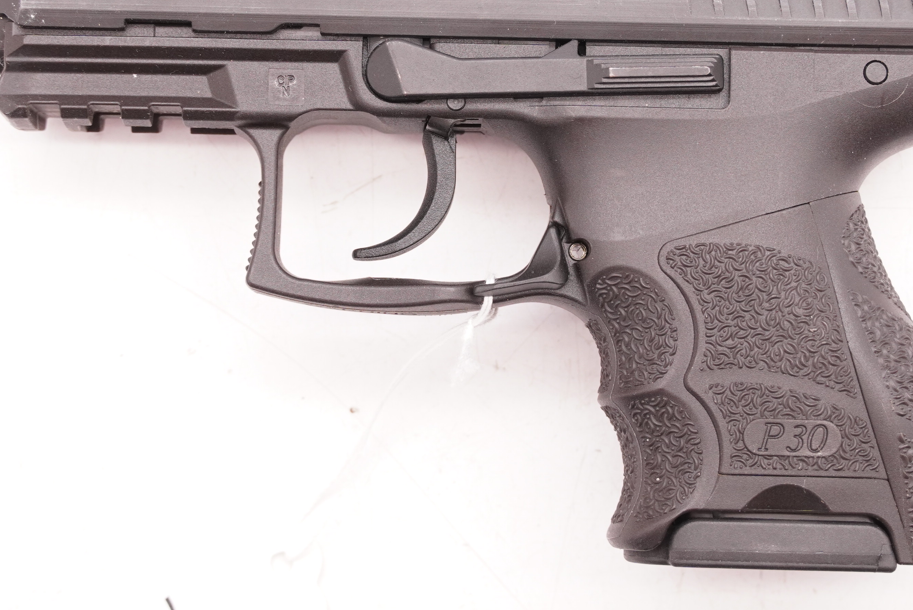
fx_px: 2482
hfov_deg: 20.8
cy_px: 182
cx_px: 492
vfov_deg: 14.0
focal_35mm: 98
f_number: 5.6
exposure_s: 1/125
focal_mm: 41
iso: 1000
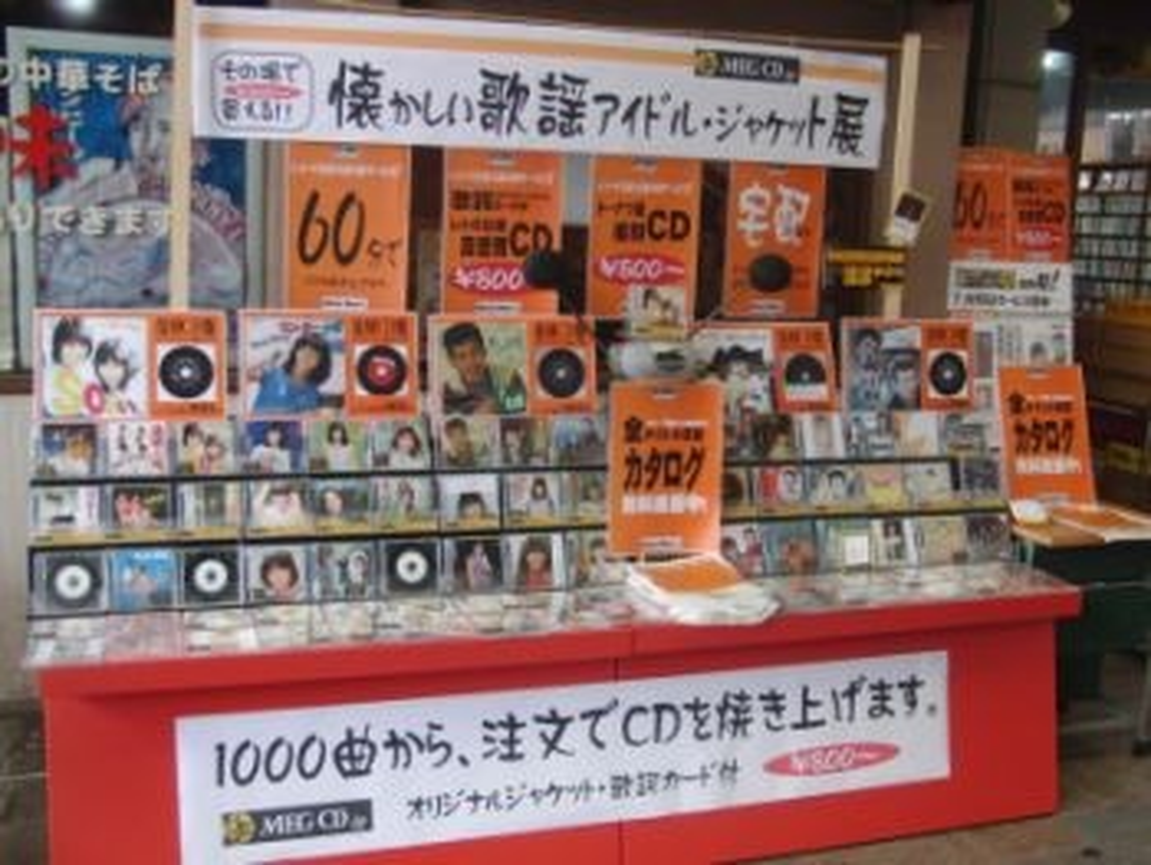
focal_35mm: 37
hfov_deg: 50.1
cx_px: 576
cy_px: 432
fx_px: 1231
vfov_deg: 38.7
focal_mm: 6.42
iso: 250
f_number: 3.6
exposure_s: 1/80
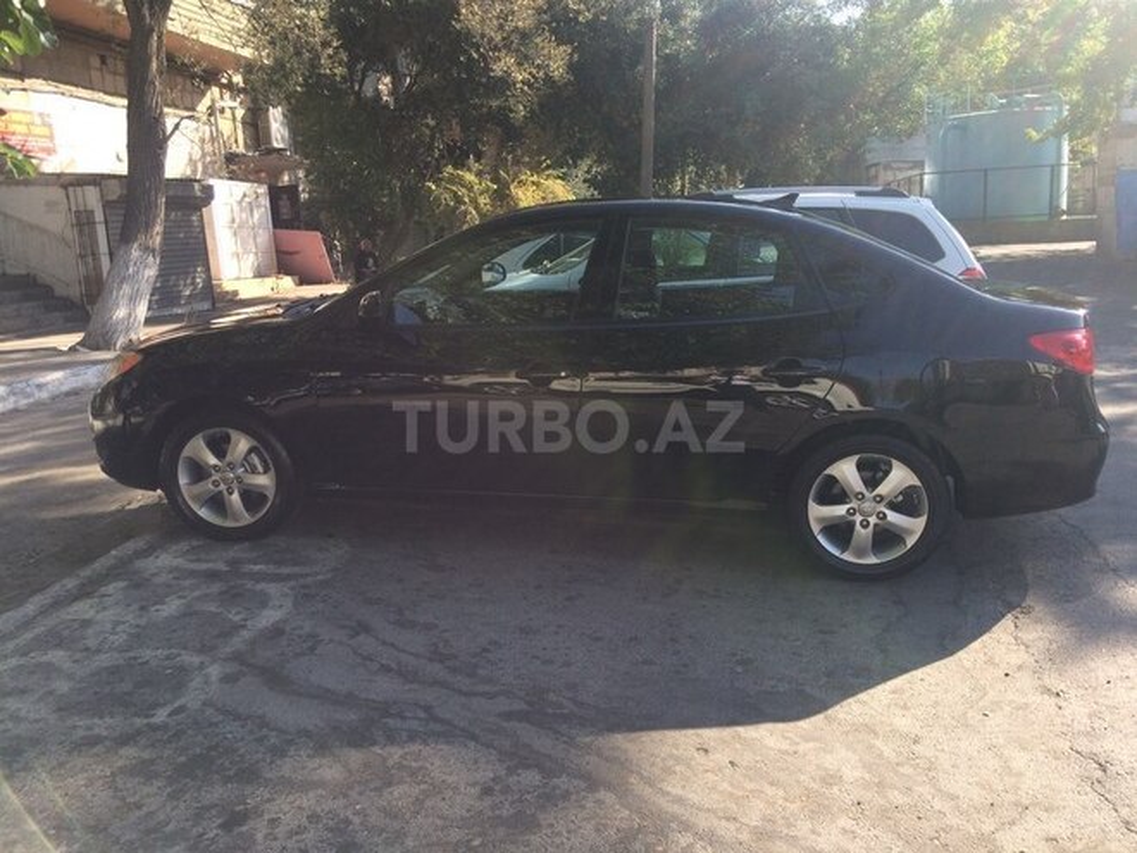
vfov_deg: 48.2
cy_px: 426
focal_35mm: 29
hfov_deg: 61.7
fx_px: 953
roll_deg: +4.2
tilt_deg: -11.4
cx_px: 568
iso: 32
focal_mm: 4.15
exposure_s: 1/578
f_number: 2.2
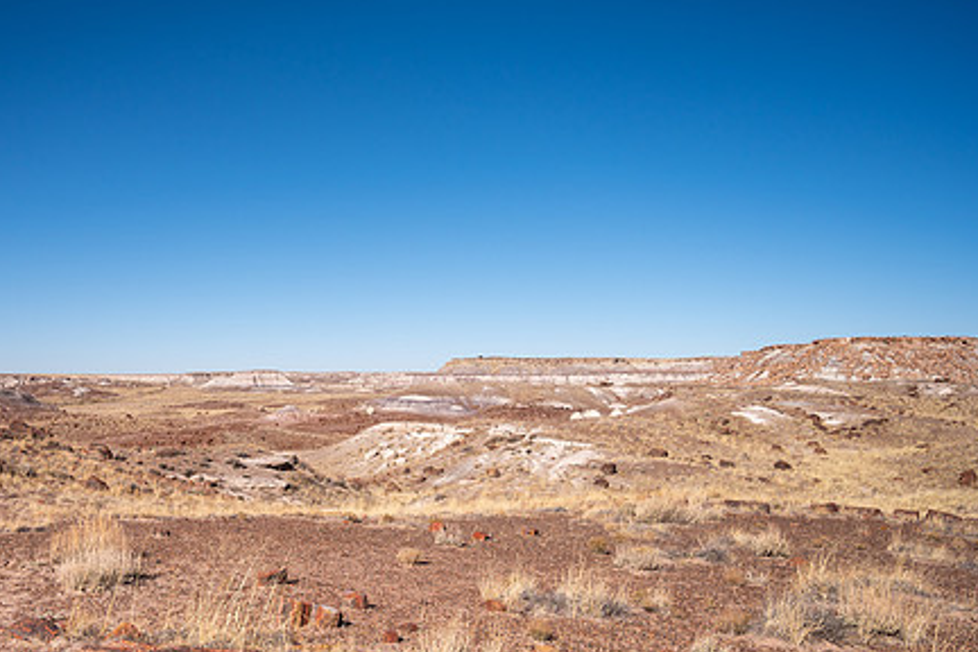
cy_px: 390
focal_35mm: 40
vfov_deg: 33.3
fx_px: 1087
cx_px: 332
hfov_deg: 47.7
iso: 200
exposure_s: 1/4000
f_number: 4
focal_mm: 29
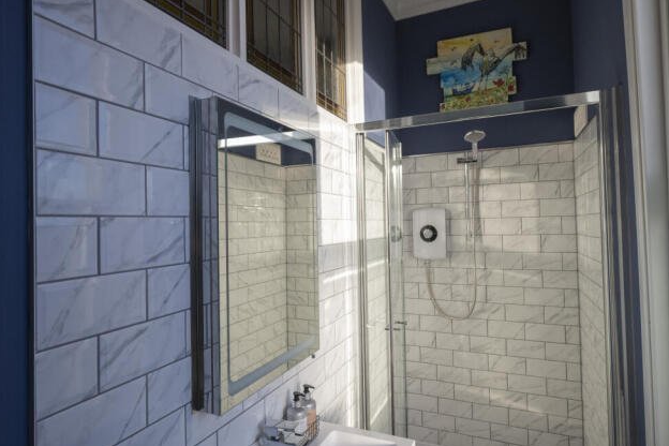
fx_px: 390
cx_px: 324
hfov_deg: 81.2
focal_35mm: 21
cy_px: 215
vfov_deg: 59.5
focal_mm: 20
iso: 800
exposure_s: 1/500
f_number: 8
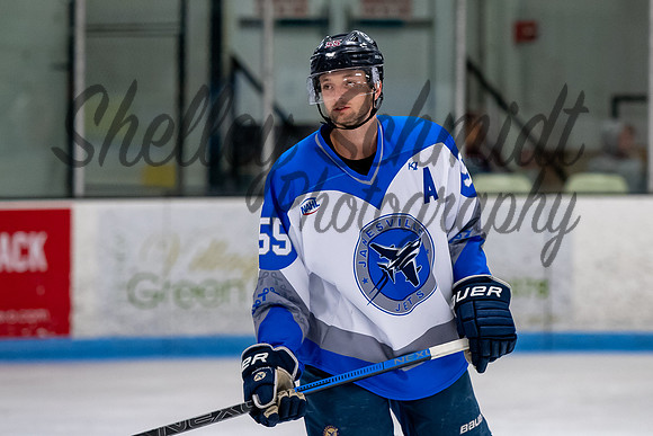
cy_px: 166
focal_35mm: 303
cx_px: 357
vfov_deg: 4.5
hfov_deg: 6.8
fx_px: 5491
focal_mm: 160
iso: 2000
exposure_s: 1/800
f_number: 3.2
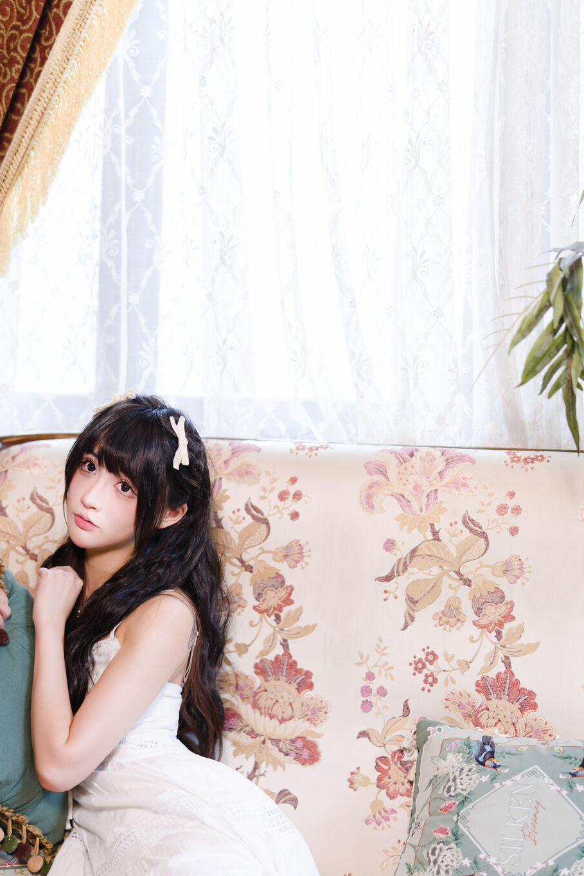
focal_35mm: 66
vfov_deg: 30.4
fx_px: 1605
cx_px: 263
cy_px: 531
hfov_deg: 20.6
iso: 250
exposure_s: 1/160
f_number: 1.4
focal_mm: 50
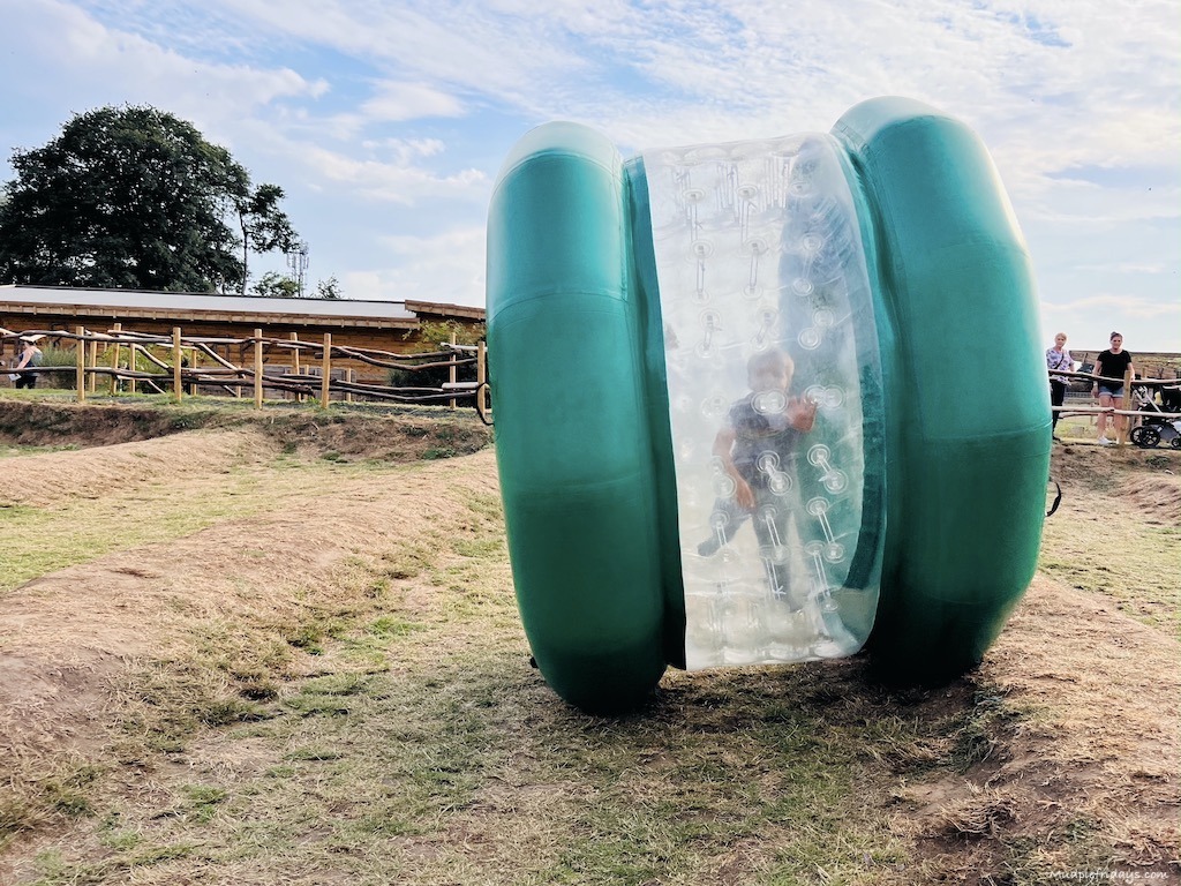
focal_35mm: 26
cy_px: 443
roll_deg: +1.3
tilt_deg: -5.8
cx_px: 590
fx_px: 887
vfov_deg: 53.1
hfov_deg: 67.3
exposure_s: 1/5319
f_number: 1.5
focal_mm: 5.7
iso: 50
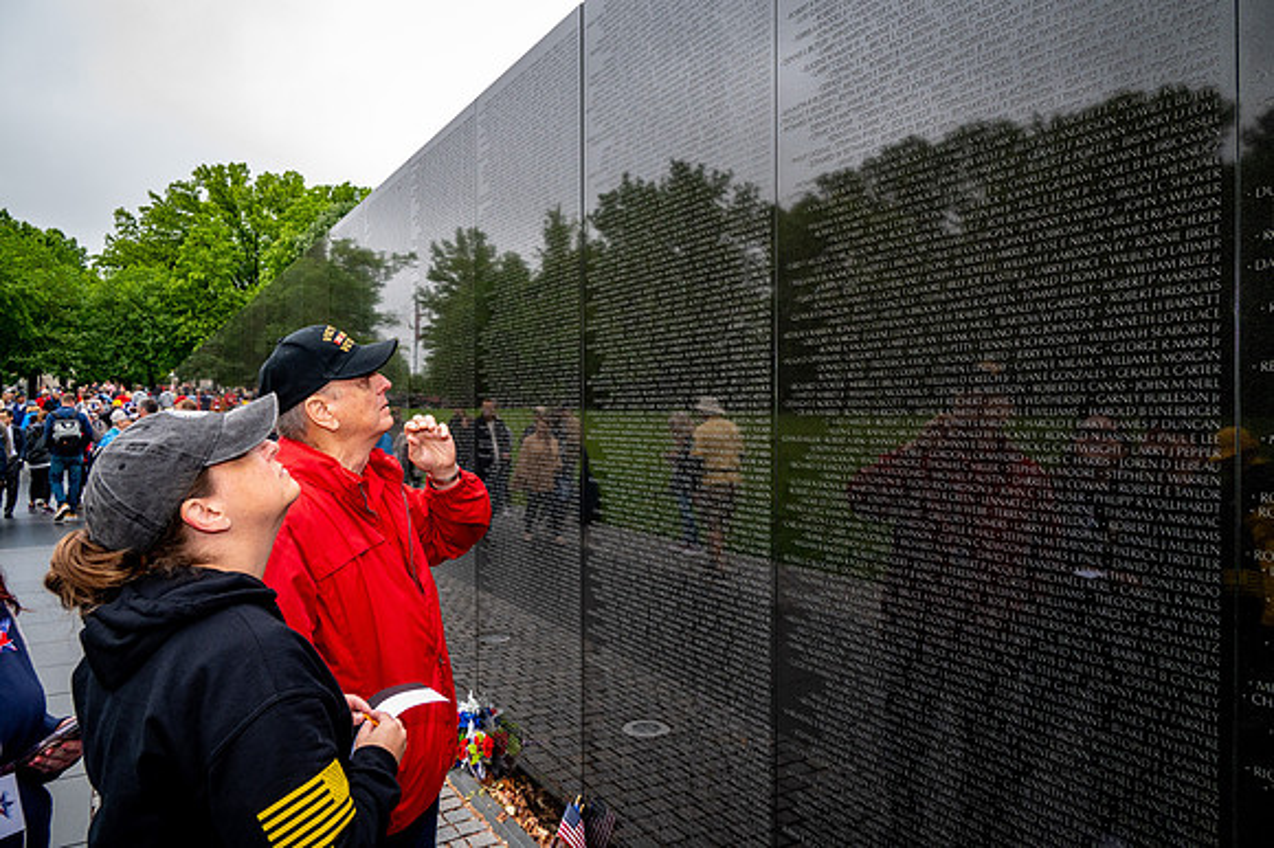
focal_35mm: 24
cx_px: 637
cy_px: 424
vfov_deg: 53.1
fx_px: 849
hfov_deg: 73.8
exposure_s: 1/640
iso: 1250
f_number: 8
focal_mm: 24
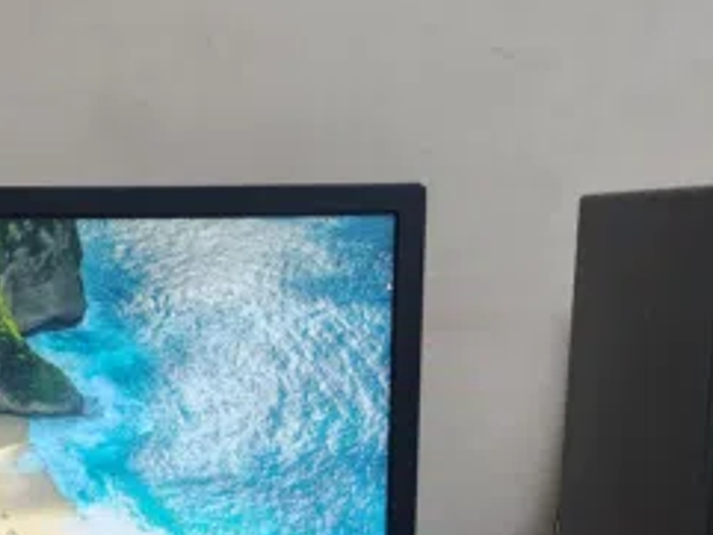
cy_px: 508
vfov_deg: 23.3
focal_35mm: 61
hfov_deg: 31.0
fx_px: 1257
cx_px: 160
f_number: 1.8
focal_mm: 6.4
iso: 250
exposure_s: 1/26.6
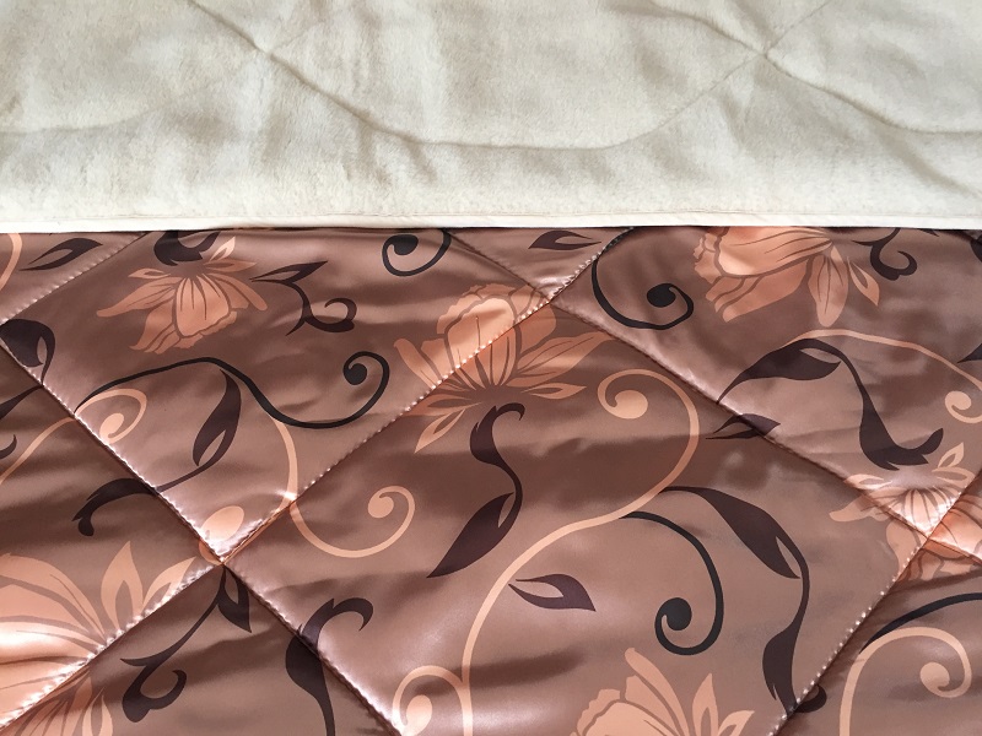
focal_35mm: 29
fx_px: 823
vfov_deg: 48.2
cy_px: 368
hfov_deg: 61.7
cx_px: 491
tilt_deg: -55.2
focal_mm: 4.15
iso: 125
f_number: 2.2
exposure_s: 1/33
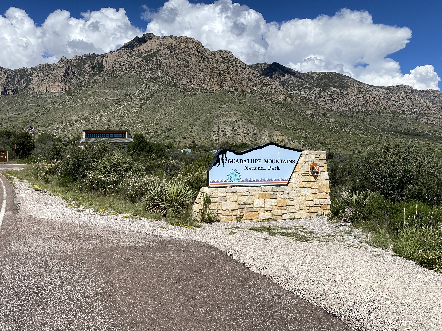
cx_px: 220
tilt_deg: +3.0
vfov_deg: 45.3
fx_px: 396
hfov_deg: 58.4
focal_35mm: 31
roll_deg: +0.4
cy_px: 144
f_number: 1.8
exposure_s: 1/5747
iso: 32
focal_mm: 4.25
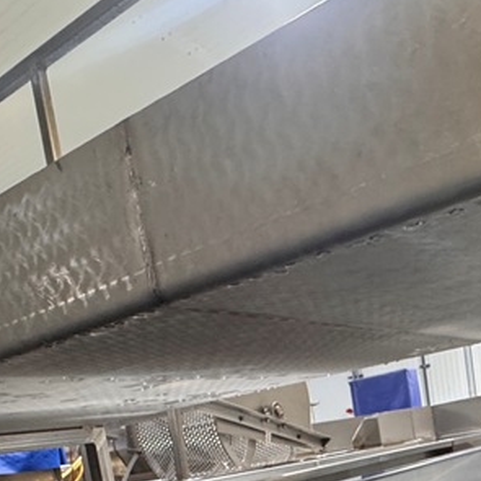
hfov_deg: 38.8
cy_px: 536
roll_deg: +8.7
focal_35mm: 43
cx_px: 308
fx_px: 676
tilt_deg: -8.7
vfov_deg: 33.7
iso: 400
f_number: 2.2
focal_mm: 2.22
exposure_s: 1/60
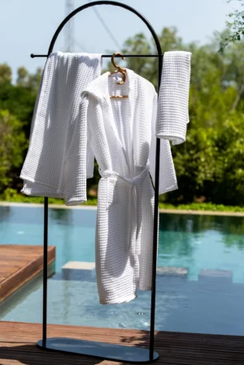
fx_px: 864
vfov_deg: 23.9
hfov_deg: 16.1
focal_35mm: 85
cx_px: 122
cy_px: 182
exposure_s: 1/2500
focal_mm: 85
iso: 250
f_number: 3.2
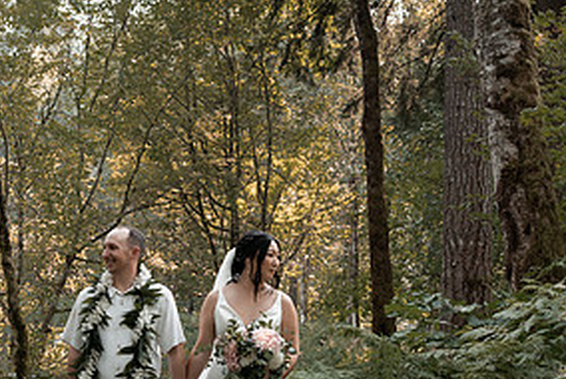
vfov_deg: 25.1
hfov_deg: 36.2
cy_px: 219
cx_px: 157
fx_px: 850
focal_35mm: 54
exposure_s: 1/800
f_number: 2.8
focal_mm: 24
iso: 320
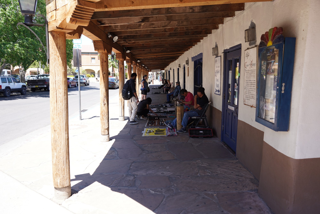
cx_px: 160
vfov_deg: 45.0
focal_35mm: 29
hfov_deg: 63.7
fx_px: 258
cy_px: 107
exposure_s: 1/160
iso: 100
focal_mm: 29
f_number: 4.5
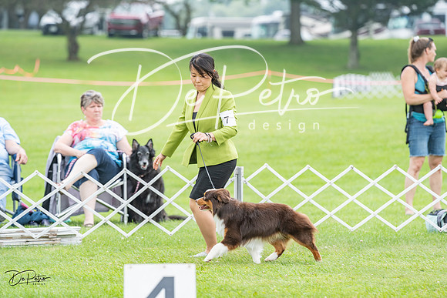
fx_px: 2310
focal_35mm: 186
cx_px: 224
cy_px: 149
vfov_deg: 7.4
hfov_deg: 11.1
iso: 400
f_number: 4.5
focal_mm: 186
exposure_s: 1/400
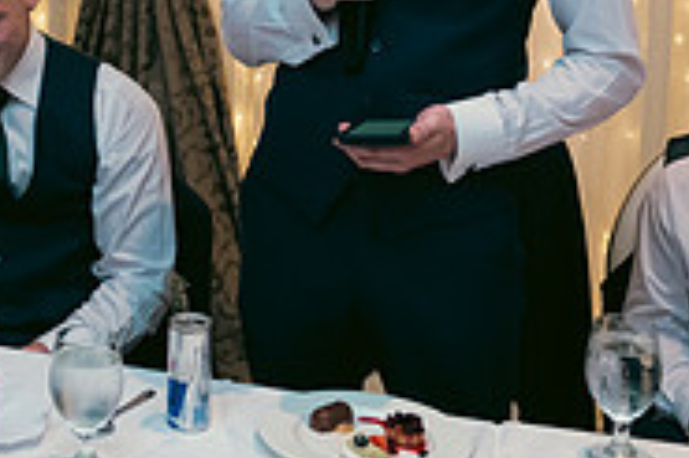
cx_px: -15
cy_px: -84
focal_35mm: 91
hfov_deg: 21.5
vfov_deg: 14.5
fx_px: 1740
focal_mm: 29
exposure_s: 1/160
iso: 800
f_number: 3.5
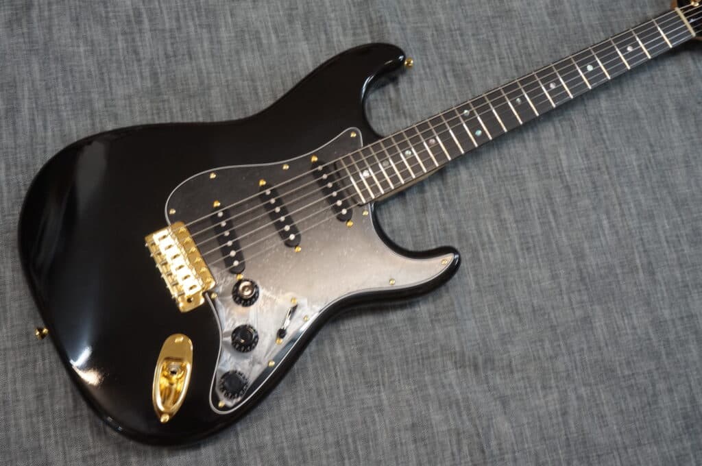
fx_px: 730
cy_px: 233
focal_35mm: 38
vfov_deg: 35.4
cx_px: 351
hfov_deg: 51.3
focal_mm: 25
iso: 800
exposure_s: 1/8
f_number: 11
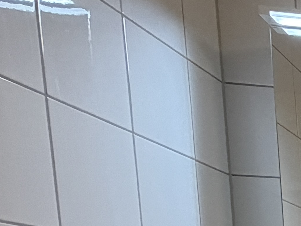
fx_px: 678
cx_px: 747
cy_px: 403
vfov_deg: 16.1
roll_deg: +0.1
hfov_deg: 14.4
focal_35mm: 78
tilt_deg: -6.4
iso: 250
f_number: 2.2
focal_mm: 2.22
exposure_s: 1/100
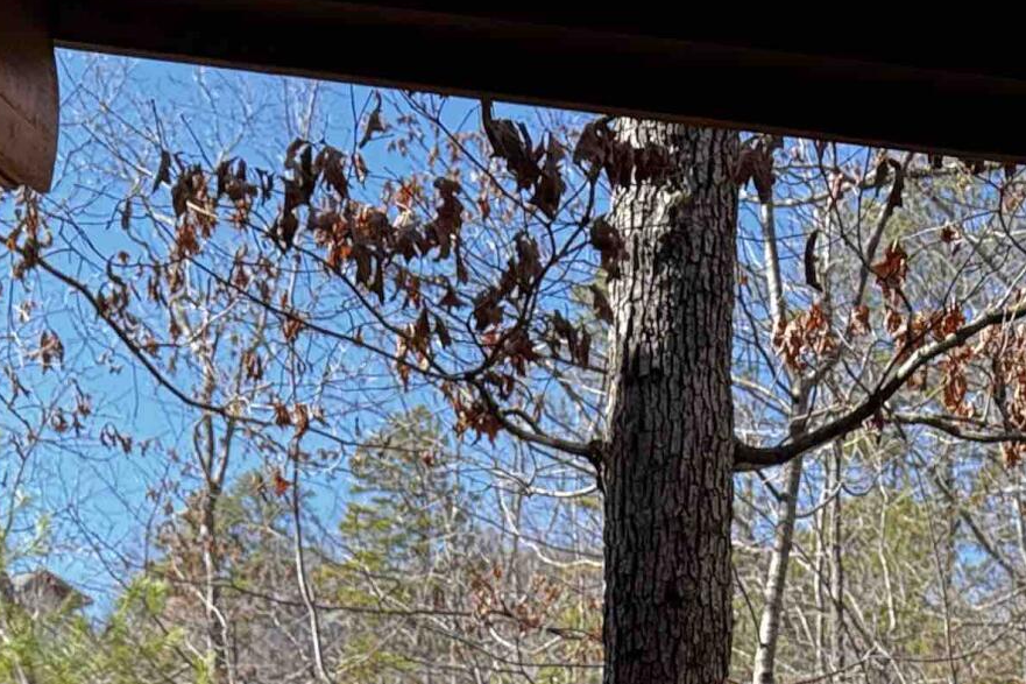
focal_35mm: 85
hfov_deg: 23.9
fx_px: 2422
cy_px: 1211
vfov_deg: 14.3
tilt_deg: -1.6
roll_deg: +0.9
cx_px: 504
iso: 80
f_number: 1.78
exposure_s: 1/723
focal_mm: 6.76
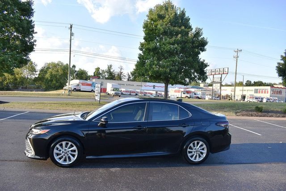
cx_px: 143
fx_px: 215
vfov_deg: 48.0
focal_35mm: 27
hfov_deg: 67.4
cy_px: 96
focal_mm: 18
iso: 320
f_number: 5.6
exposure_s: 1/250
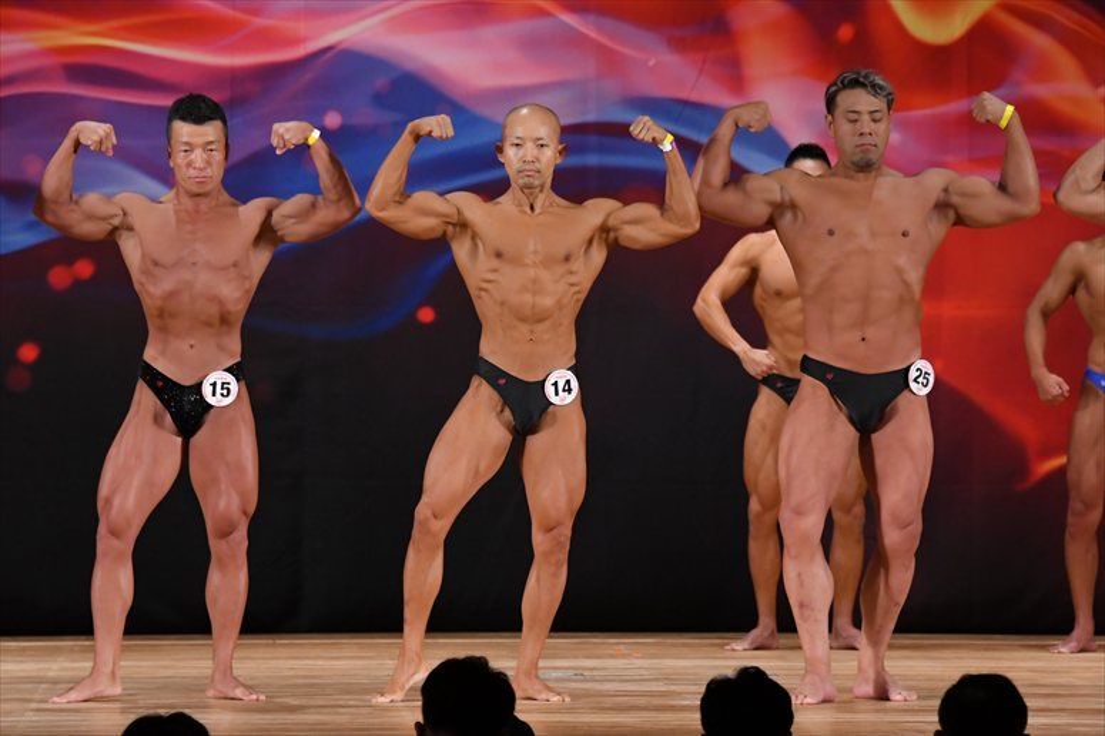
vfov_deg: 6.1
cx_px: 552
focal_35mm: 225
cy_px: 368
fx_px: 6903
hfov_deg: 9.2
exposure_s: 1/400
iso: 3200
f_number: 5.6
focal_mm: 150
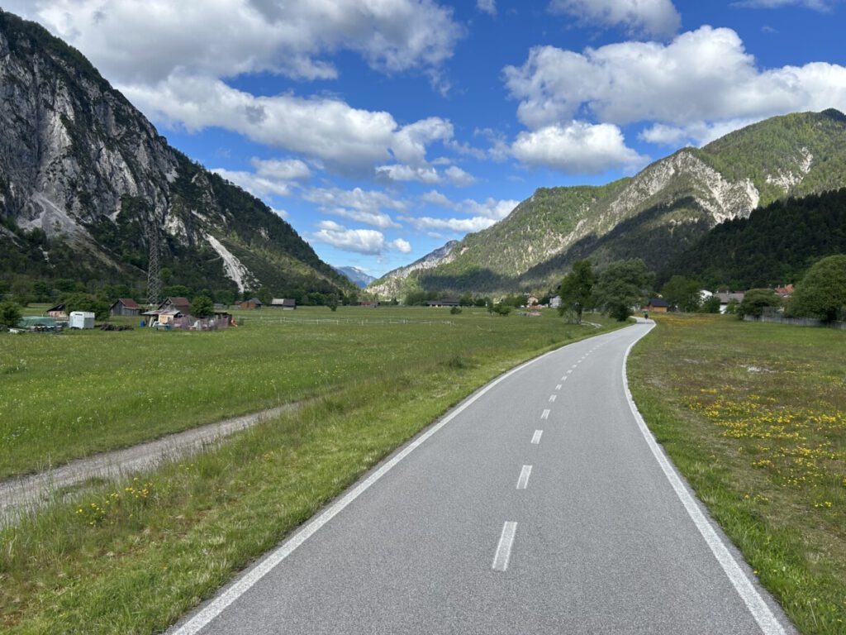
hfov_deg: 67.3
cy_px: 318
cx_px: 423
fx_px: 635
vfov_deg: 53.1
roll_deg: -1.6
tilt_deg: -2.9
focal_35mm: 26
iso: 50
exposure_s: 1/3257
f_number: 1.5
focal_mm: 5.7
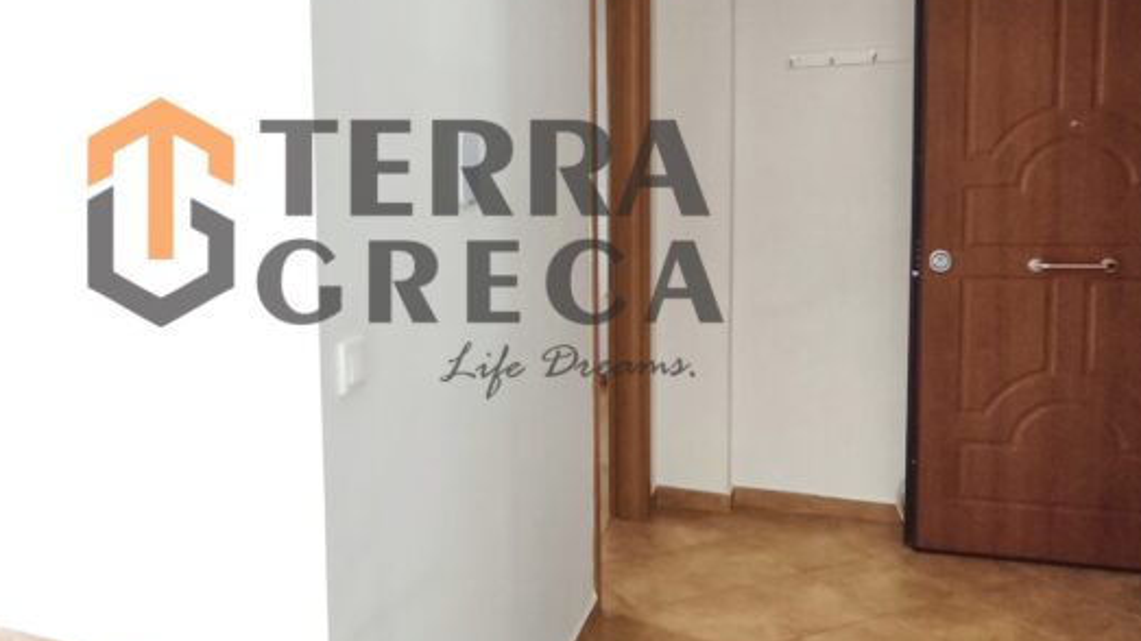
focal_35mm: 32
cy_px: 249
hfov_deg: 60.0
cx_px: 406
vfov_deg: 36.5
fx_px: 968
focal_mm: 1.91
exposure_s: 1/25
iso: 500
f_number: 2.2
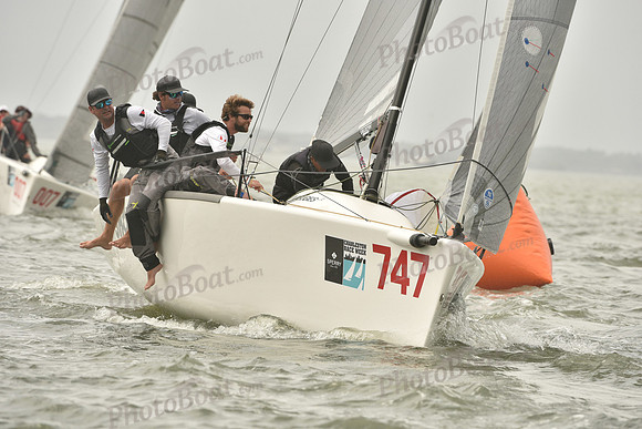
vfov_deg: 4.6
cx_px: 321
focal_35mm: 300
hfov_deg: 6.9
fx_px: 5351
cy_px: 214
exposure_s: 1/1000
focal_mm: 300
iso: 400
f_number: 9
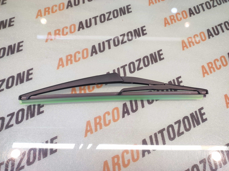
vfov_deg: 74.7
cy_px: 86
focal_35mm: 17
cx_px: 114
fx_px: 112
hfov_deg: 91.1
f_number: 1.79
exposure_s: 1/33
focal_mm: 4.74
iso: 158
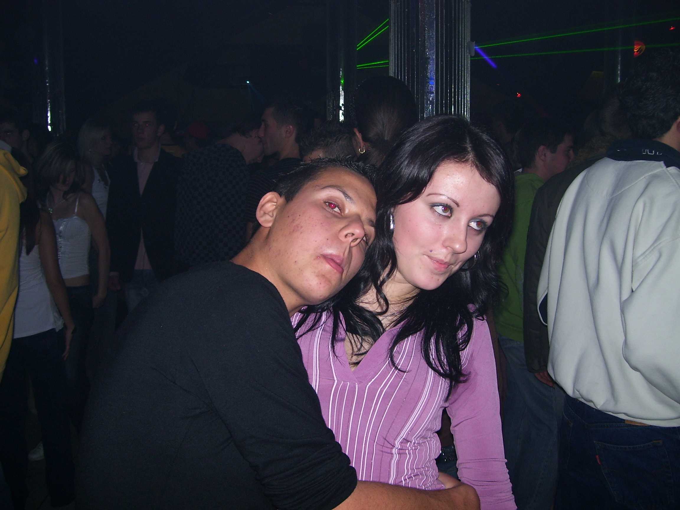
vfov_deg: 39.7
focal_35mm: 36
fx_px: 707
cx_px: 340
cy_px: 255
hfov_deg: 51.4
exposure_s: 1/60
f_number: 2.7
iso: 80
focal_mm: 6
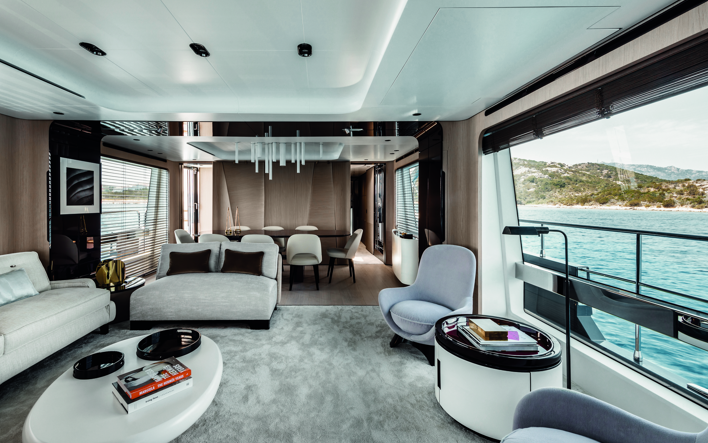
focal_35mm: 15
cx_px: 339
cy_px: 227
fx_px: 289
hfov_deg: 101.4
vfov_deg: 74.8
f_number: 14
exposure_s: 1/5
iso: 100
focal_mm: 14
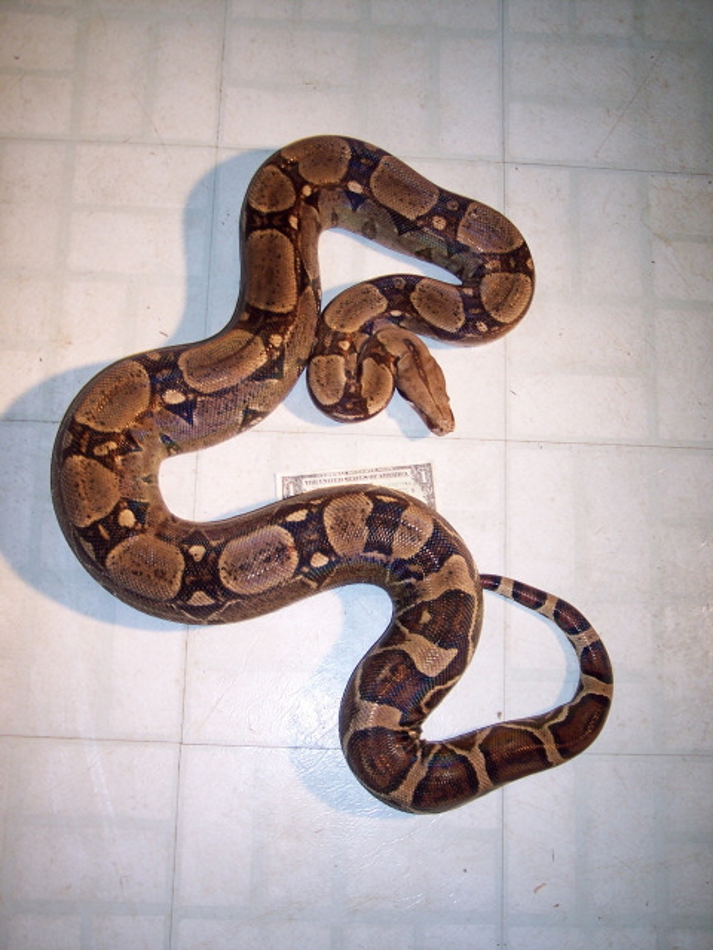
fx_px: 1071
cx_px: 356
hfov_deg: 36.8
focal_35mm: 39
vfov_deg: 47.9
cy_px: 475
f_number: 2.8
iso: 100
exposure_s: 1/60
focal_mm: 8
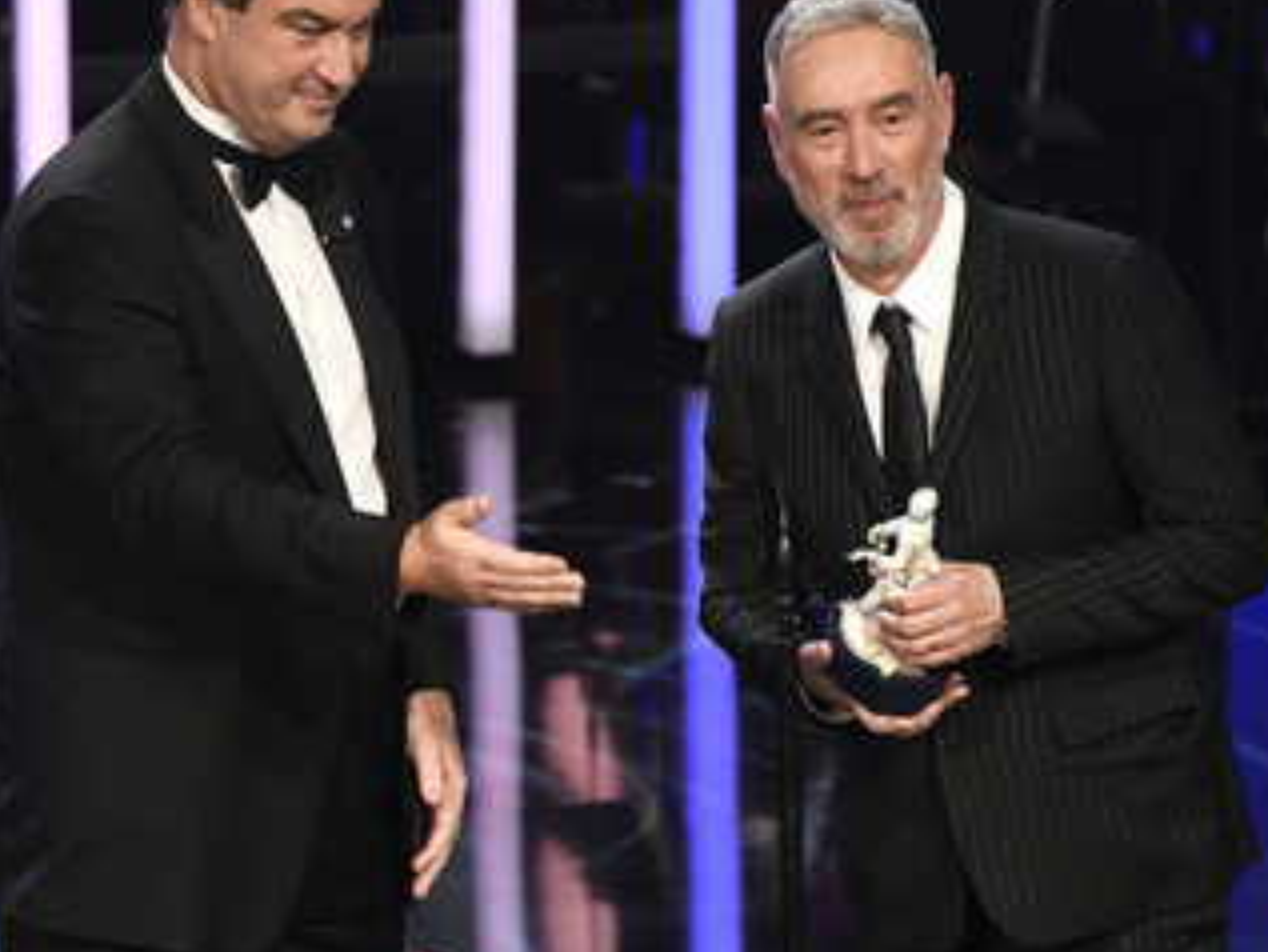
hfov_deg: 4.8
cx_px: 630
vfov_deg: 3.6
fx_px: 15024
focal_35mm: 410
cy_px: 416
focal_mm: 300
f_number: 6.3
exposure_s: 1/160
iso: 3200
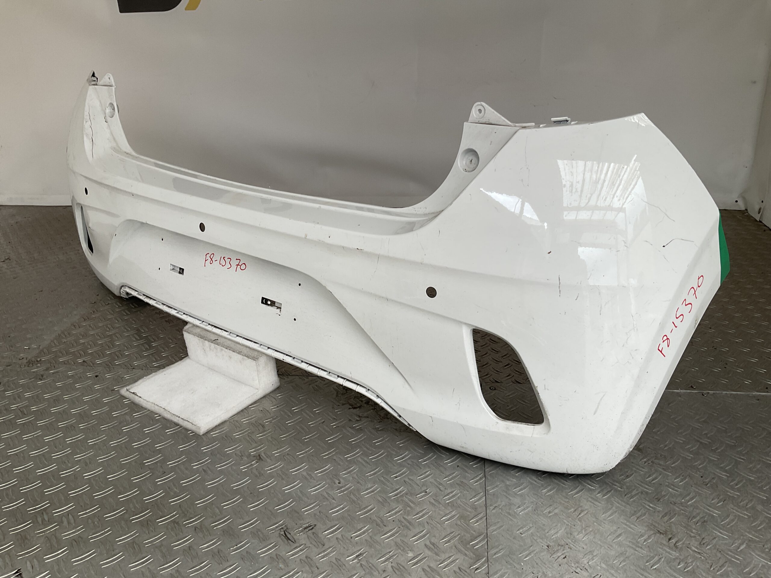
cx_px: 386
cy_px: 289
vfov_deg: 48.2
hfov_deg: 61.7
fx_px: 646
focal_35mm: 29
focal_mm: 3
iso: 25
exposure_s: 1/100
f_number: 1.8
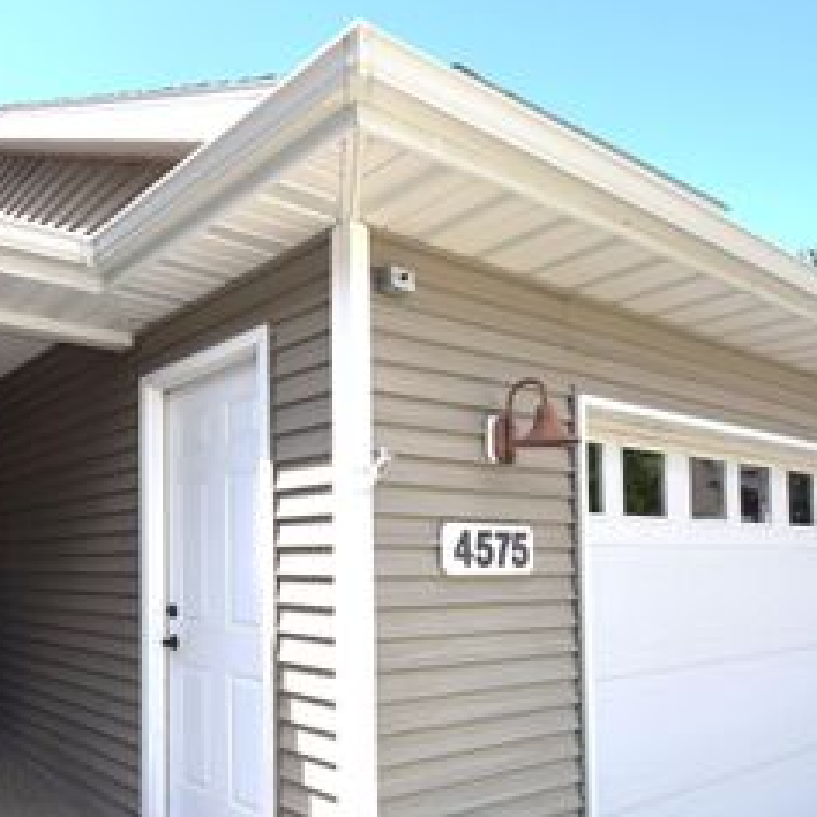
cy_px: 537
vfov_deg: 57.9
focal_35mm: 27
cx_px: 149
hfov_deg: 54.5
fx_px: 721
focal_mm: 10
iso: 100
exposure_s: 1/160
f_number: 6.3
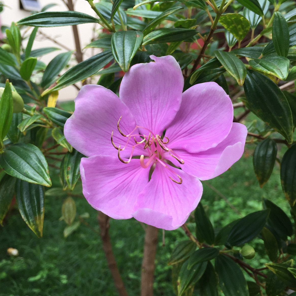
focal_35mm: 35
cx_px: 148
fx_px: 339
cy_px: 133
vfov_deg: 47.1
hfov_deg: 47.2
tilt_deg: -9.0
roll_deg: +1.9
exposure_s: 1/128
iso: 32
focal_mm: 4.15
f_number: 2.2
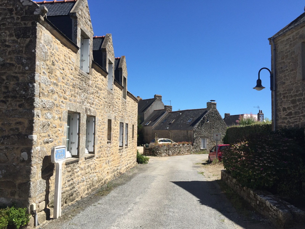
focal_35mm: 29
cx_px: 152
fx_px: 256
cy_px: 114
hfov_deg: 61.7
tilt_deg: +4.3
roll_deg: -1.0
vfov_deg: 48.2
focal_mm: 4.15
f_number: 2.2
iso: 32
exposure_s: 1/1980
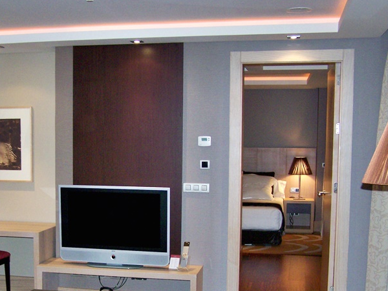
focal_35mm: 57
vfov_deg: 25.4
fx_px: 639
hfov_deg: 33.5
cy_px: 209
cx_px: 129
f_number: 2.8
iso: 160
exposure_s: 1/60
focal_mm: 6.3
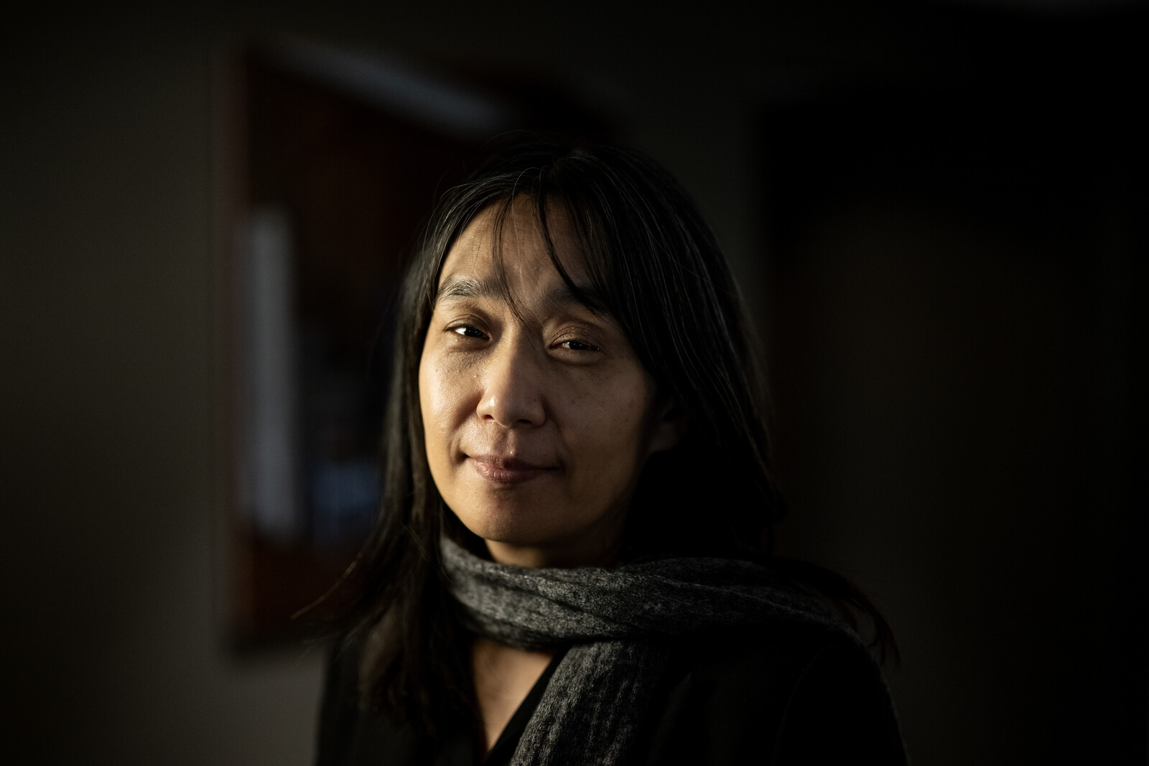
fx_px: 1596
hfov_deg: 39.6
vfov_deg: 27.0
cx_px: 574
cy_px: 383
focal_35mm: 50
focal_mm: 50
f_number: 1.2
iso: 1600
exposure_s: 1/640
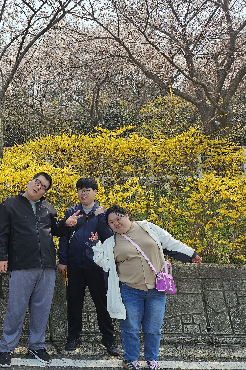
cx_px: 5
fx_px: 348
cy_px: 186
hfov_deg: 35.5
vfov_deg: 55.8
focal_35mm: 34
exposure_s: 1/1799
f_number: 1.8
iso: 50
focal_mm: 5
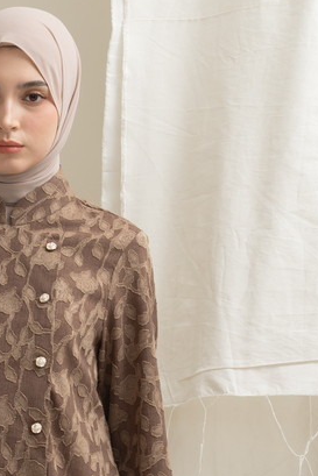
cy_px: 567
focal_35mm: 165
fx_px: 2184
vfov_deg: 12.2
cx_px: -9
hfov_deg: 8.3
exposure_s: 1/160
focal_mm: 50
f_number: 11
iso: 100
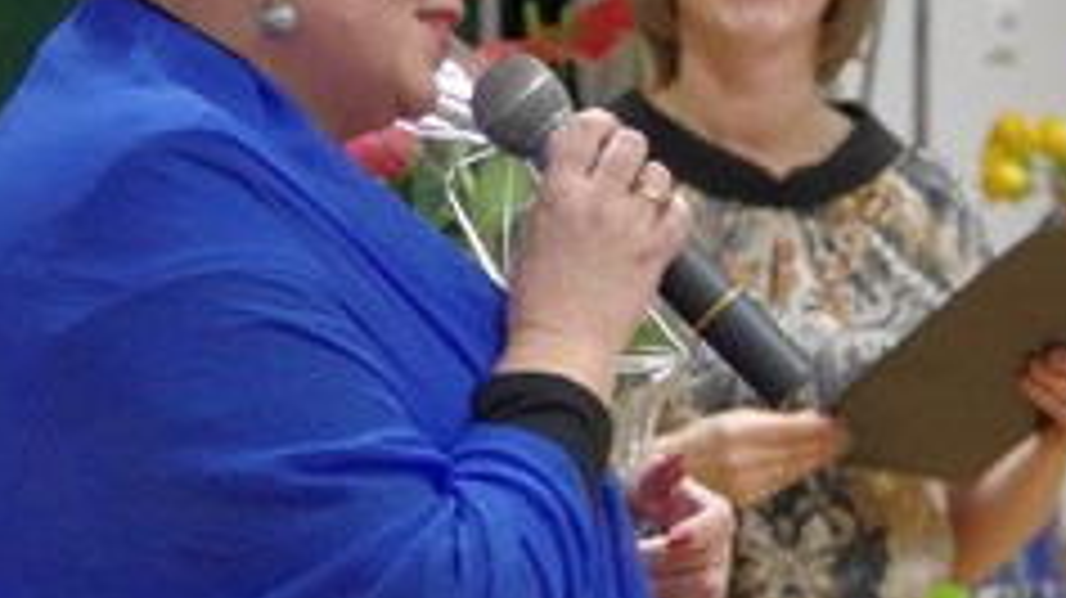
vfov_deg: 3.8
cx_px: 448
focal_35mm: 321
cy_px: 180
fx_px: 9068
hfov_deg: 6.7
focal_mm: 87.5
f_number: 4.5
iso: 3200
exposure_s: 1/60
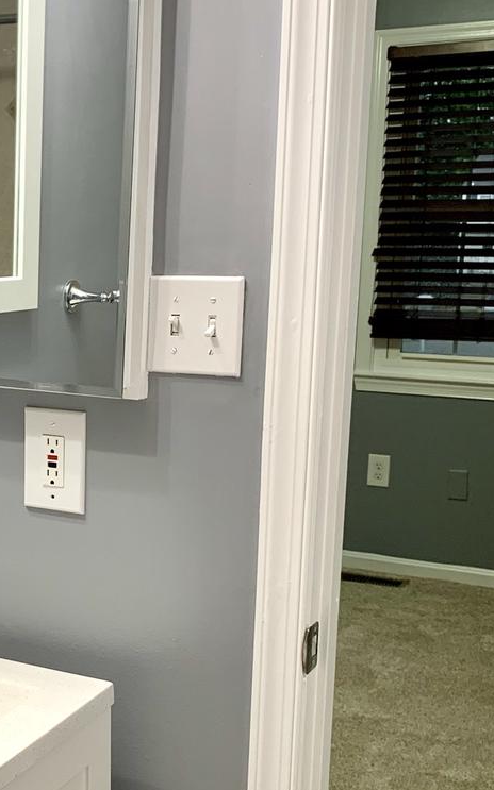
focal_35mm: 57
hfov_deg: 21.5
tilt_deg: -11.1
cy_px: 474
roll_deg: -0.2
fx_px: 1229
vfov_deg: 35.6
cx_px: -57
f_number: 1.8
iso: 80
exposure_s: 1/60
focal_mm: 4.25
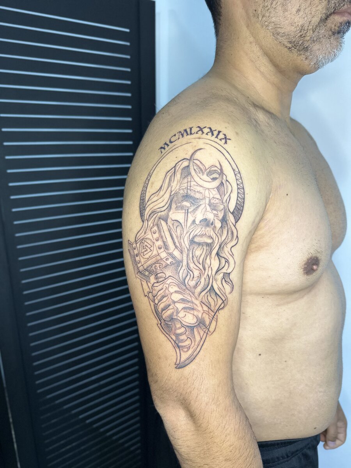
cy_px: 234
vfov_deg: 71.6
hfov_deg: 56.8
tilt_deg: -15.6
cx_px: 176
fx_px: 324
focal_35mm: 24
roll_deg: +0.3
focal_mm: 6.86
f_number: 1.78
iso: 200
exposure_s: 1/60
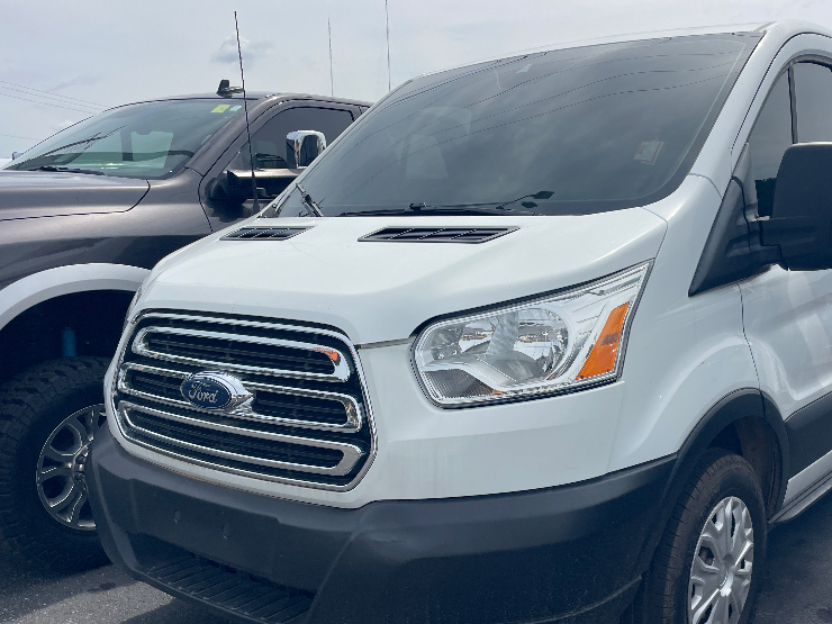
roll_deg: -0.1
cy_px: 350
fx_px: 865
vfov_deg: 39.6
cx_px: 543
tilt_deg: -8.4
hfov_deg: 50.6
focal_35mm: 36
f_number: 1.6
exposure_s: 1/4831
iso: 32
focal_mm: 4.2
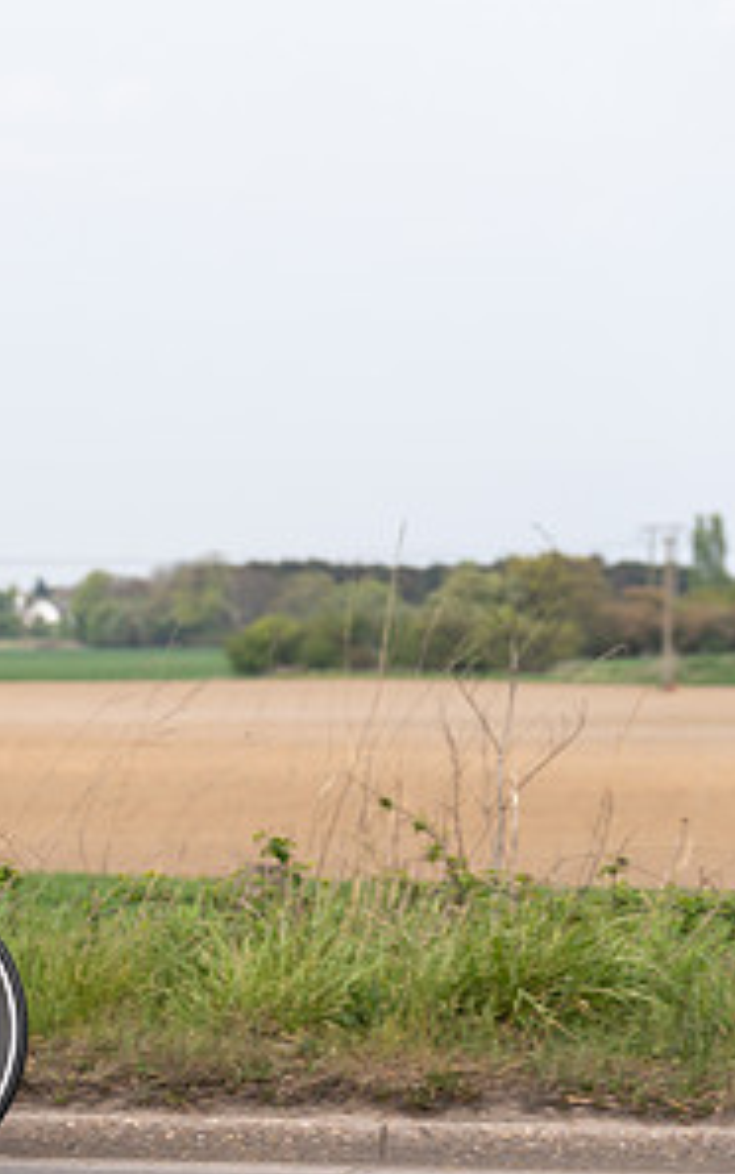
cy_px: 698
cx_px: -253
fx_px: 5601
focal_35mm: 175
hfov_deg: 7.4
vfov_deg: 12.0
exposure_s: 1/1000
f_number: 4
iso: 125
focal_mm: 88
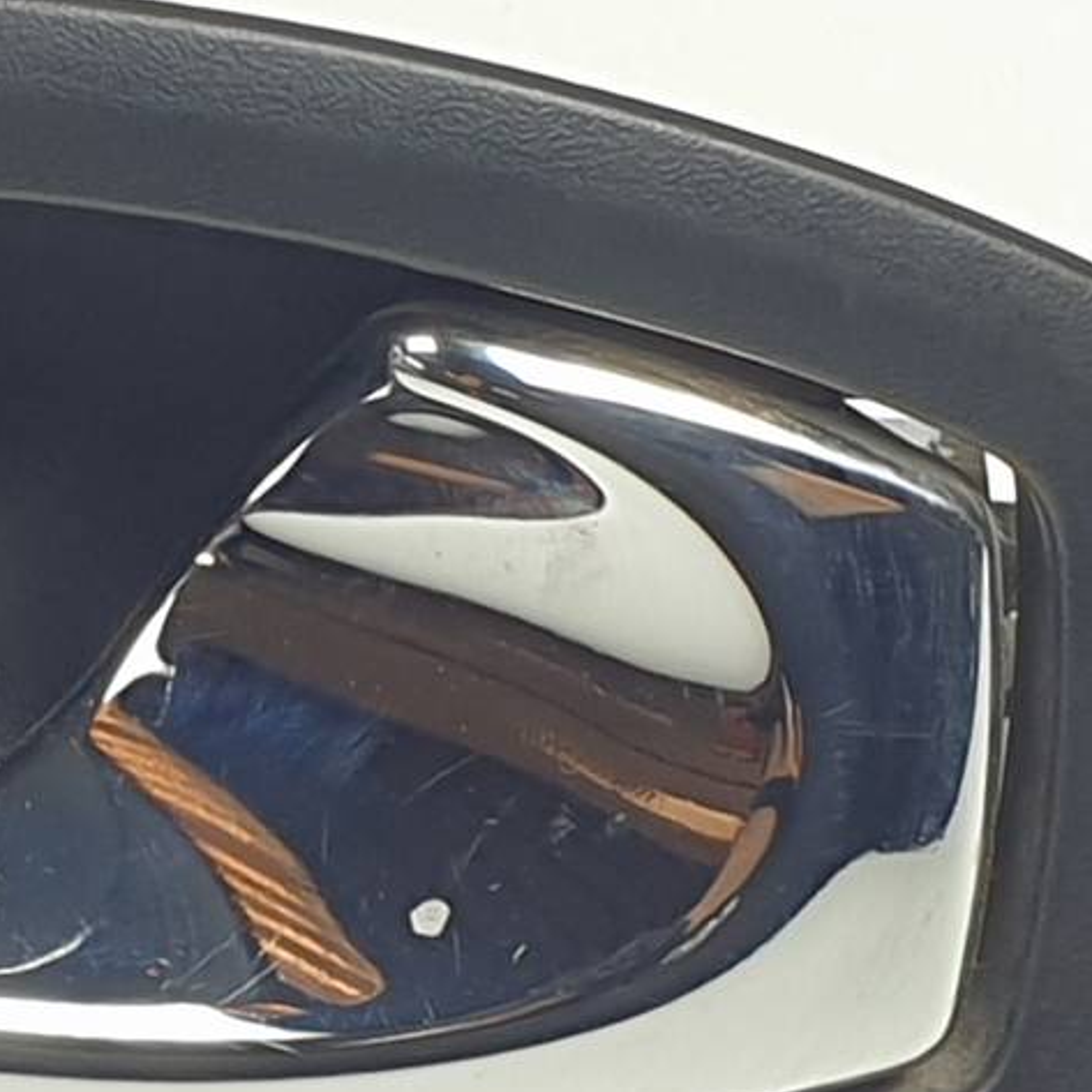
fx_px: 2498
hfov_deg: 22.4
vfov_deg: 24.6
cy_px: 598
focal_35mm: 70
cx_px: -270
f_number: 2.4
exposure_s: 1/114
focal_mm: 4.3
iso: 50
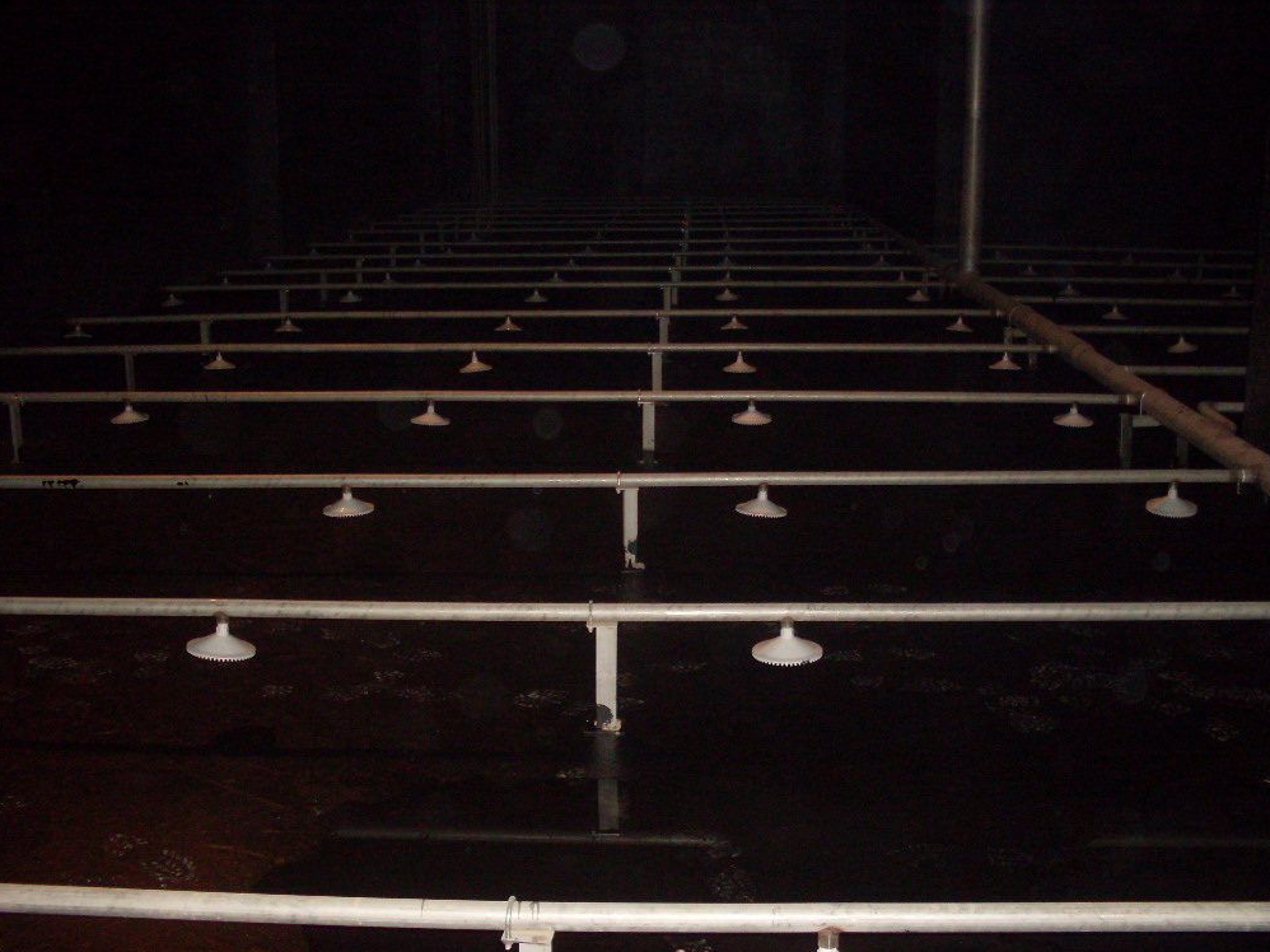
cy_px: 486
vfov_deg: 36.8
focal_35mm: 39
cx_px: 646
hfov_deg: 47.9
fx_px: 1430
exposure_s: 1/45
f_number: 2.8
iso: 240
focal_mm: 6.3
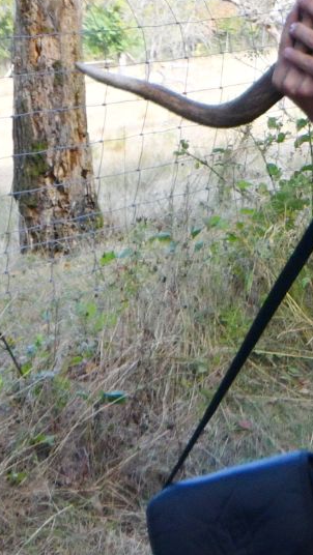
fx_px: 1768
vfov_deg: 17.0
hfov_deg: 9.8
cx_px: 479
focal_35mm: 120
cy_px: -123
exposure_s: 1/1500
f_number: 4
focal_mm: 20
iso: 800
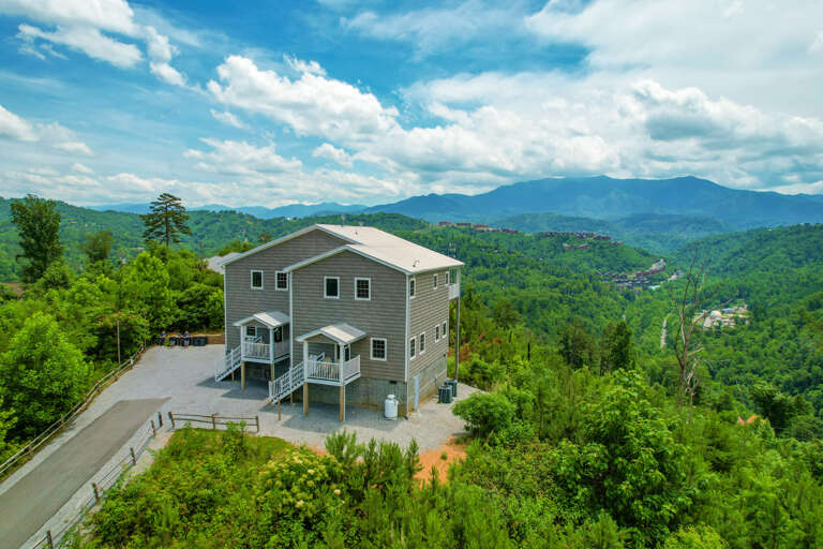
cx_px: 412
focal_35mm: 22
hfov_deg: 78.6
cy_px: 274
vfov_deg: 57.2
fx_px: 503
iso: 100
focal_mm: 8.38
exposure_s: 1/2500
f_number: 2.8
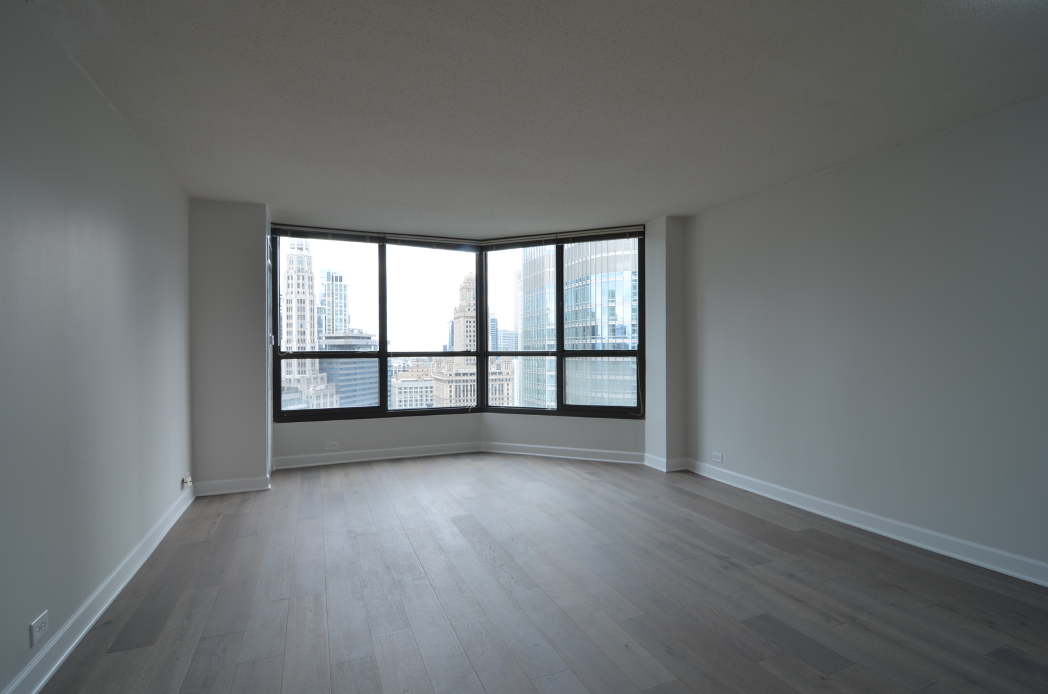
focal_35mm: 16
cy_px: 347
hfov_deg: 95.1
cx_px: 524
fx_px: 479
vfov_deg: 71.8
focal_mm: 11
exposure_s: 1/6
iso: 100
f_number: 11
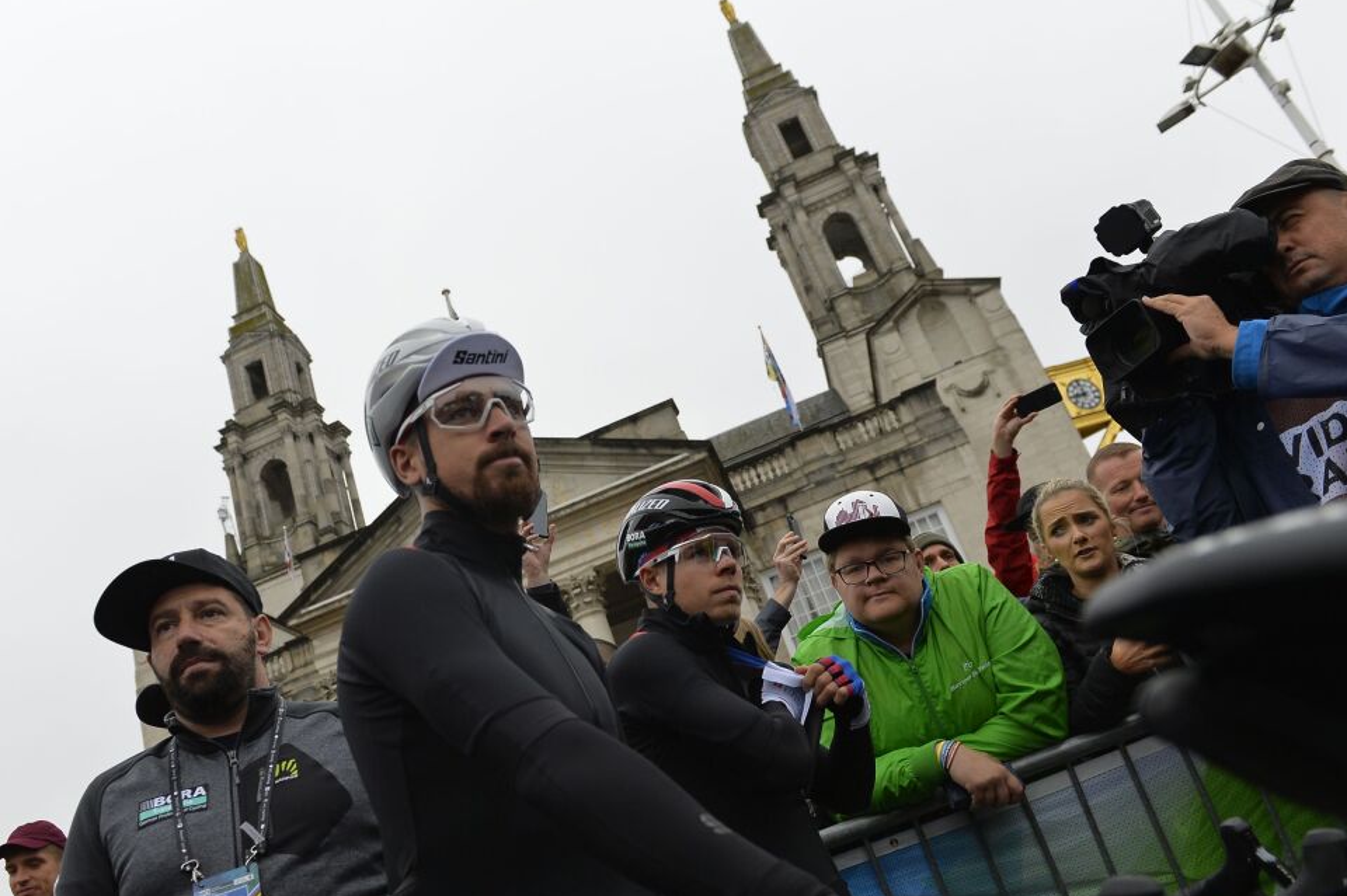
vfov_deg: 43.3
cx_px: 595
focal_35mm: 30
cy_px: 543
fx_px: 1122
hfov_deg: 61.8
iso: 800
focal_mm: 24
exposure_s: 1/500
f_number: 4.5
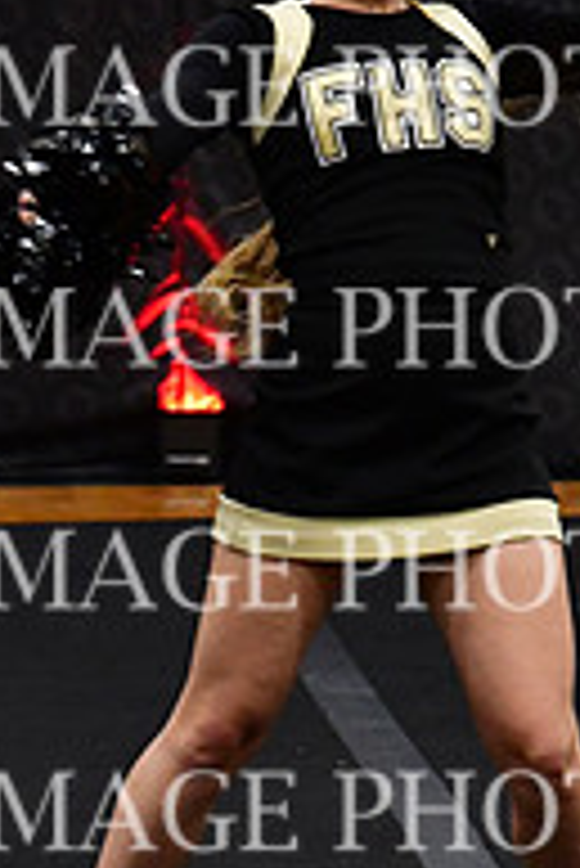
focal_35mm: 608
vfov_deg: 3.4
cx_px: 303
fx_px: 14666
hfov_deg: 2.3
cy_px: 207
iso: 4000
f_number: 4
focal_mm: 135
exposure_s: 1/500
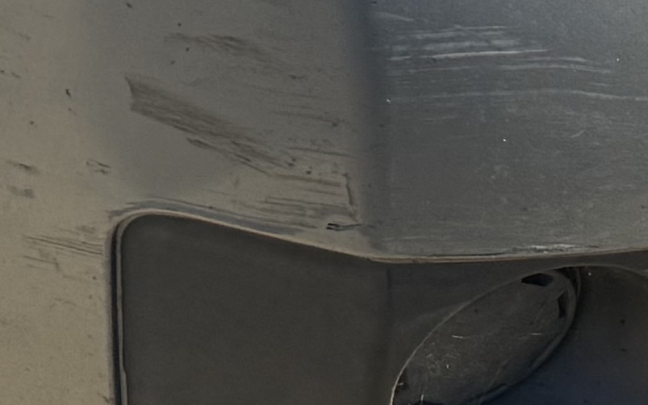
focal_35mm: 181
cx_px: -241
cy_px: -1117
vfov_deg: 6.2
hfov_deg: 11.2
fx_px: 3197
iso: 100
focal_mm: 6.76
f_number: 1.78
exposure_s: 1/3425
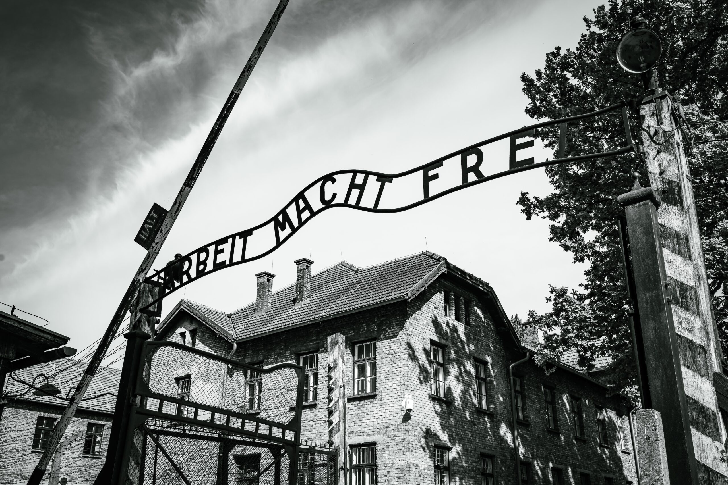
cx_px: 364
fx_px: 708
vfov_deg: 37.9
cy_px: 242
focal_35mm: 35
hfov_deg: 54.4
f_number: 8
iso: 64
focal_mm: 35
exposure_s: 1/500
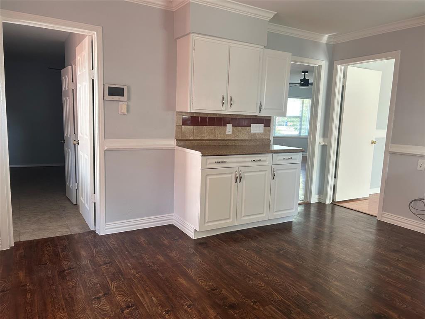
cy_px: 160
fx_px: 319
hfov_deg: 67.3
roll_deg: -1.3
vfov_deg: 53.1
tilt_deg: -7.8
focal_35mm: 26
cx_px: 212
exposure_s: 1/101
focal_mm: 5.7
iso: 125
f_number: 1.5
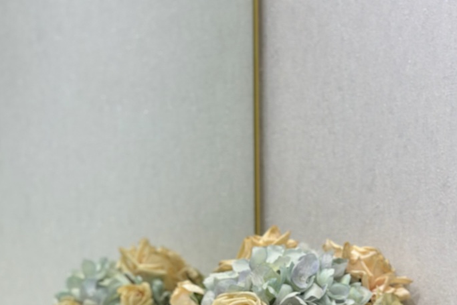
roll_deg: -0.7
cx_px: 208
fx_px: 990
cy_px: 357
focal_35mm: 78
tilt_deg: -4.5
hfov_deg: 26.0
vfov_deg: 16.8
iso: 80
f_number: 1.78
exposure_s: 1/193
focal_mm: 6.86
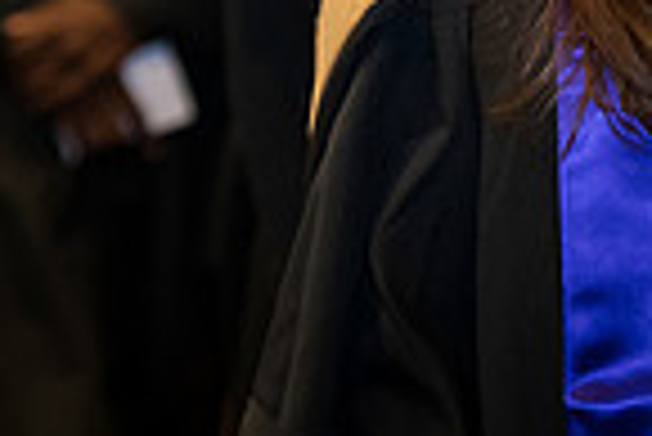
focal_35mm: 408
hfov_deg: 5.0
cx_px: 787
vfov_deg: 3.4
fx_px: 7397
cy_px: -393
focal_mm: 102
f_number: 4
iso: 2000
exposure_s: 1/200
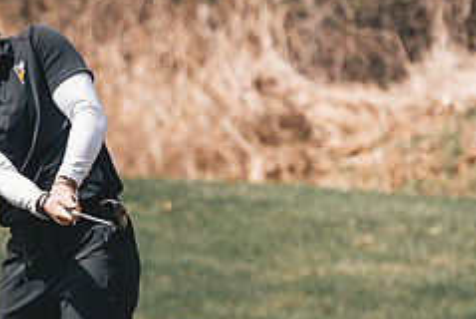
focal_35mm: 1194
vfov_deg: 1.2
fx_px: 15806
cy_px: 162
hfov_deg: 1.7
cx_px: 47
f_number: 7.1
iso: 640
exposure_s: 1/1600
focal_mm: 400
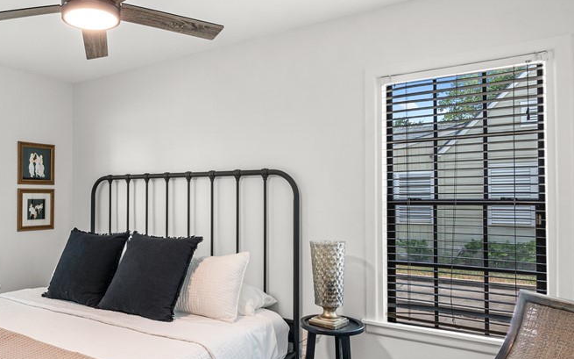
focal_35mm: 27
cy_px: 194
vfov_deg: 45.9
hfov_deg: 66.2
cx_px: 182
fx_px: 422
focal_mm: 11
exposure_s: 1/1.25
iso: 400
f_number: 8
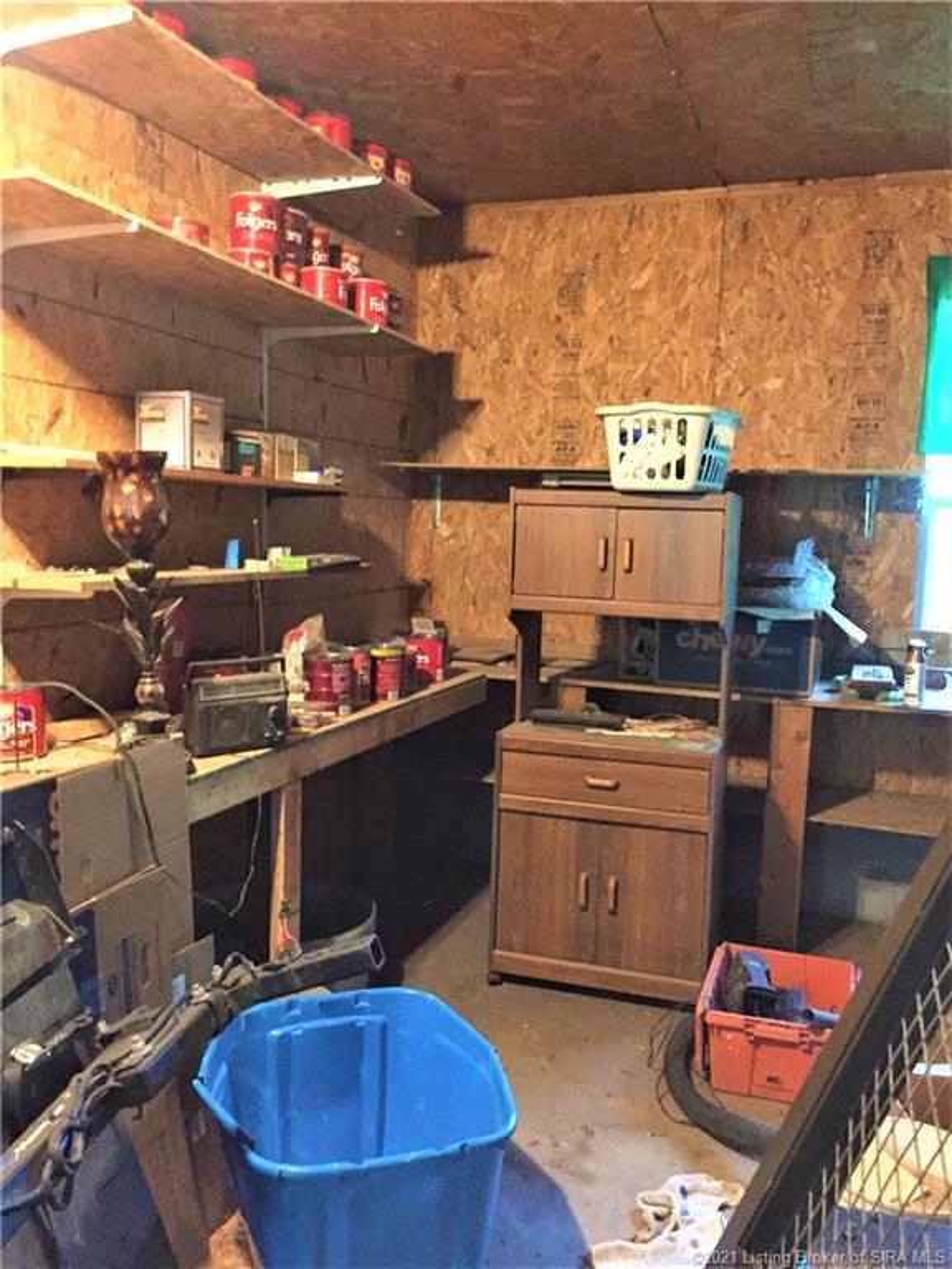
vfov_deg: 61.7
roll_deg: -0.8
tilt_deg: -5.1
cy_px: 634
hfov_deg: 48.2
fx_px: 1063
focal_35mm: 29
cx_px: 476
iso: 640
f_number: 2.2
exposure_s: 1/15
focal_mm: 4.15
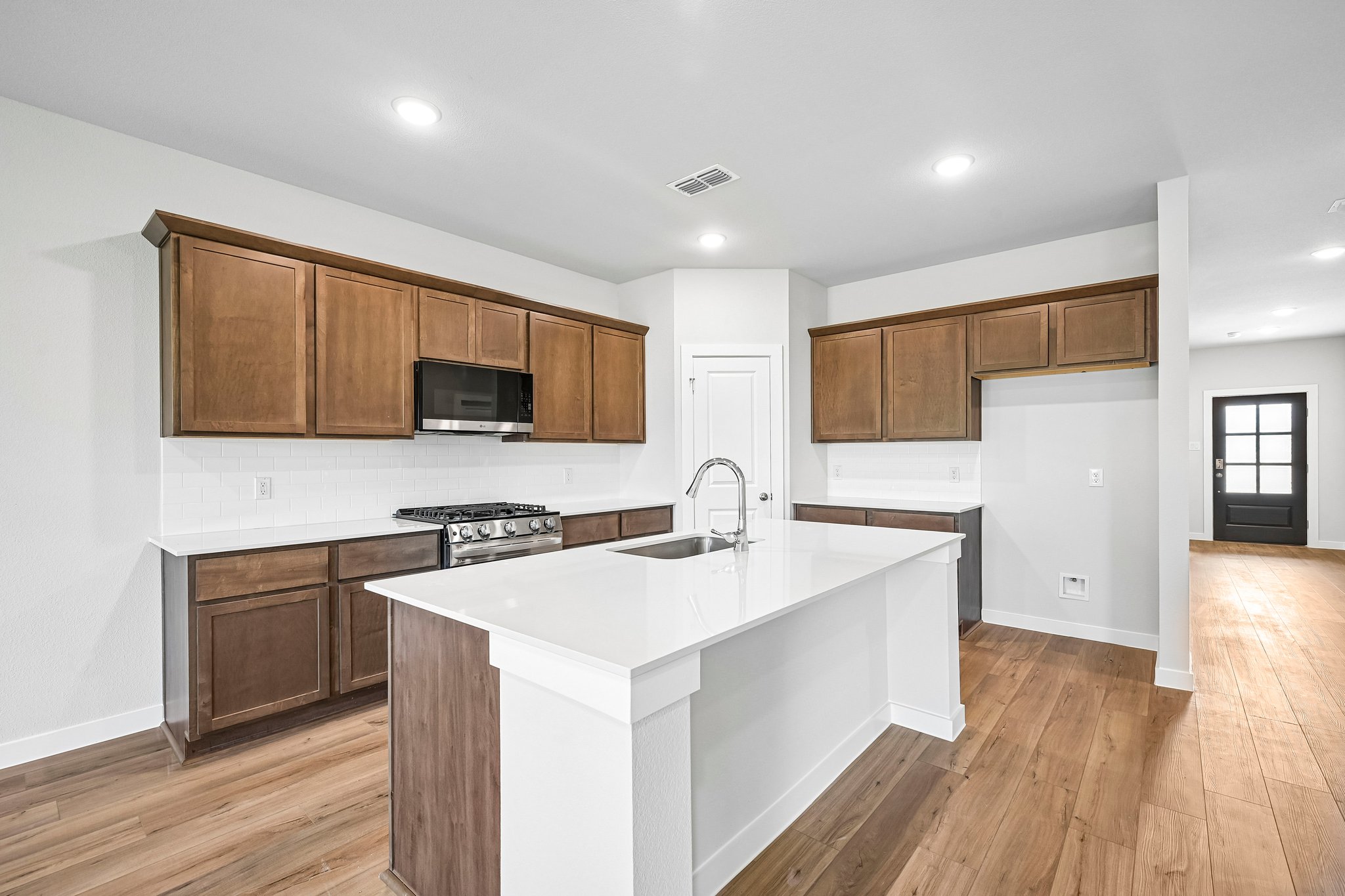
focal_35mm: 16
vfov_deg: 75.5
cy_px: 448
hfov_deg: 98.5
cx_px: 672
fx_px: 579
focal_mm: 15.5
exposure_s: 1/8
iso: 250
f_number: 9
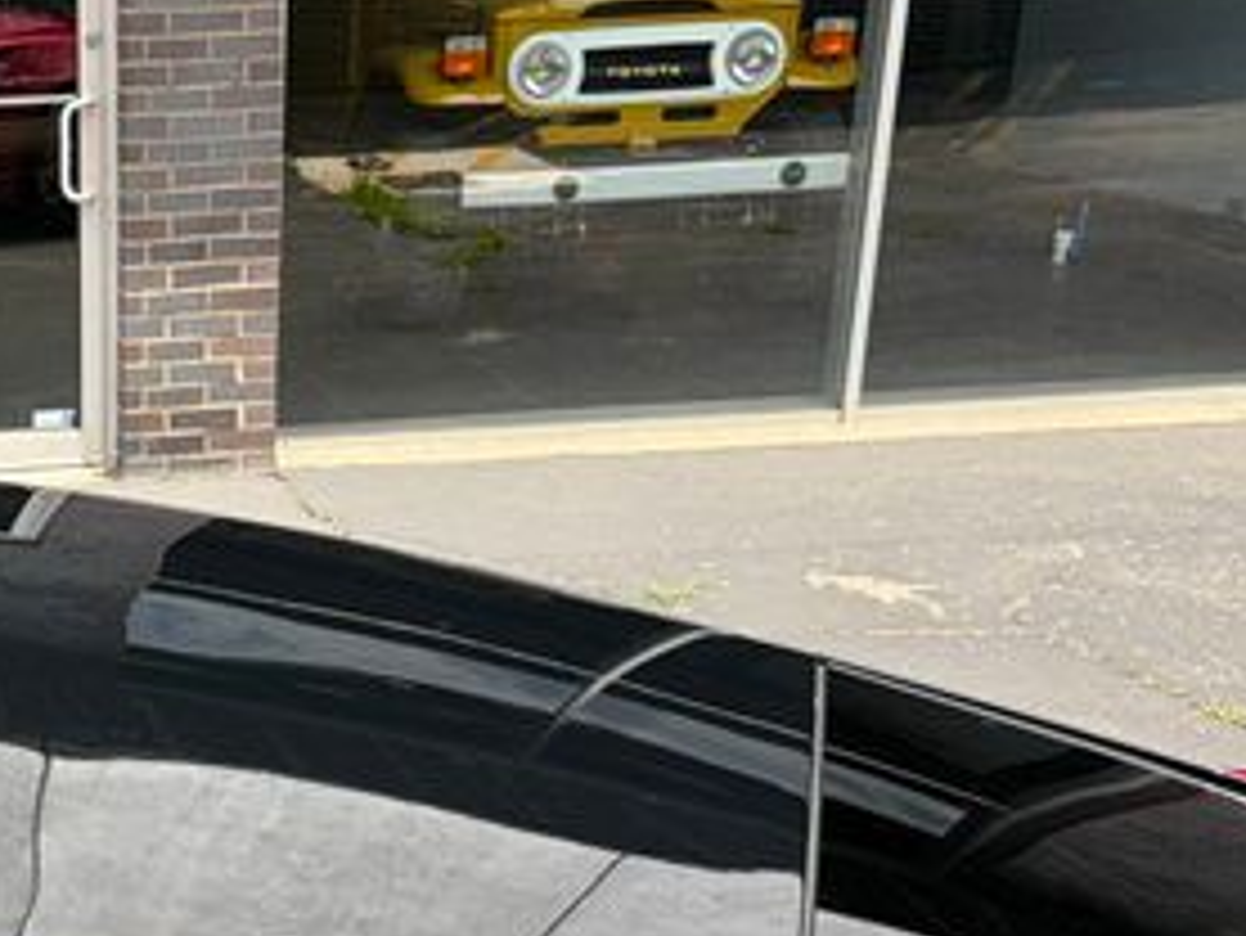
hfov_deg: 29.3
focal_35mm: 60
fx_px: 2161
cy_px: 698
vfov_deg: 24.2
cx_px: -99
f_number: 1.6
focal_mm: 5.96
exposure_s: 1/810
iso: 50
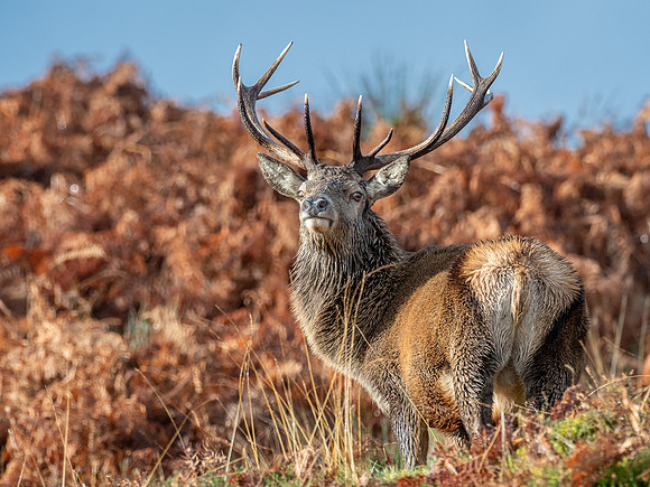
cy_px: 244
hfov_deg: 3.3
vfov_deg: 2.5
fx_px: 11285
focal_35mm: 601
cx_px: 325
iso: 400
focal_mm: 300
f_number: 4.5
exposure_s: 1/640
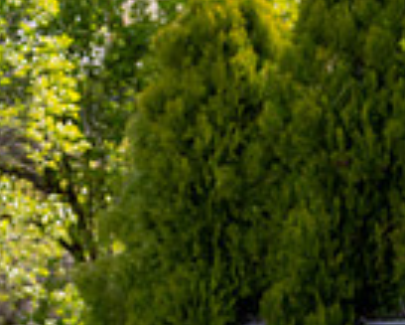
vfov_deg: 3.1
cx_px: -84
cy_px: 571
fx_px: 5926
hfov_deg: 3.9
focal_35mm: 494
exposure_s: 1/2000
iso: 200
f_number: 2.8
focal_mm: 75
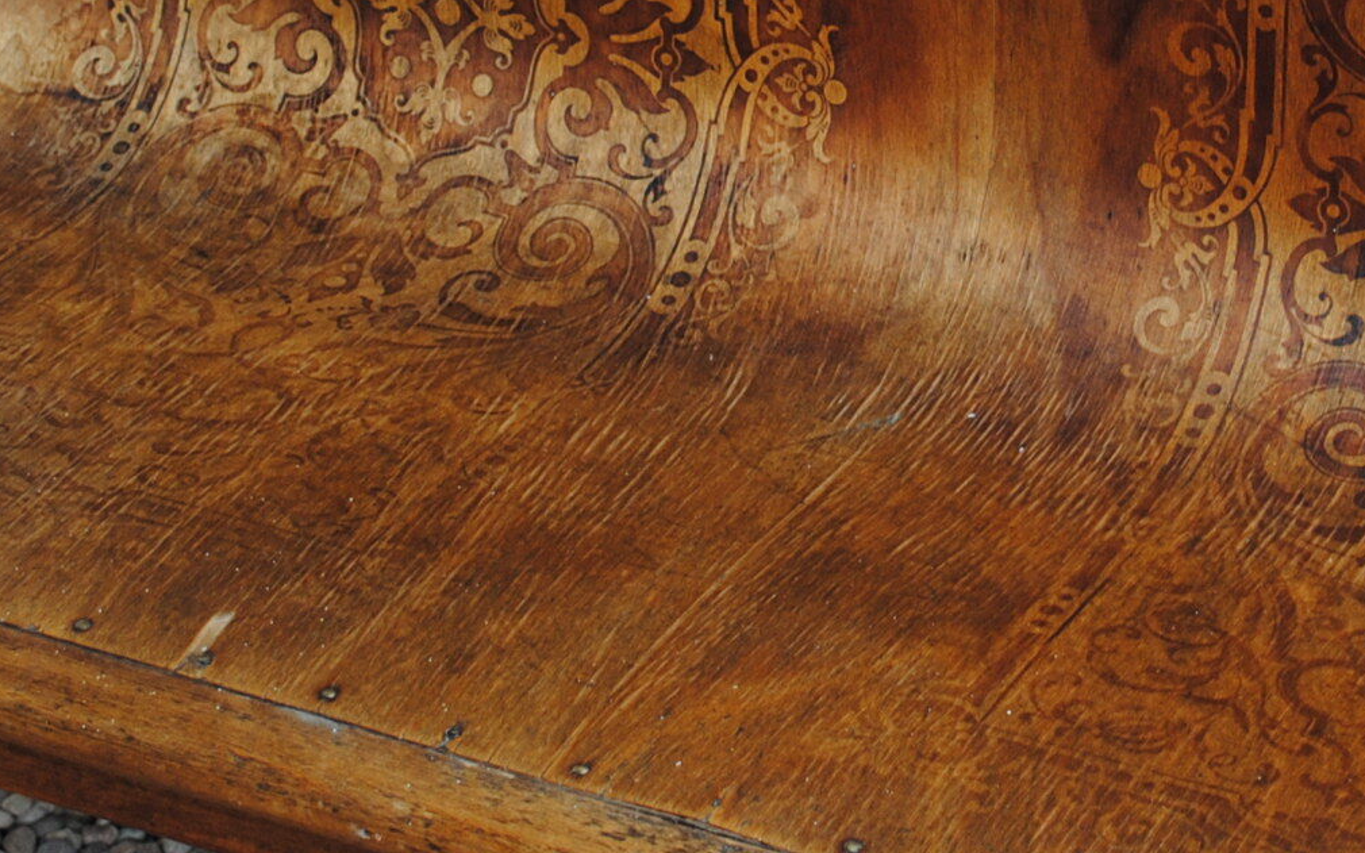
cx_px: 910
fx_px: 4575
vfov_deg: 10.6
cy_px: 91
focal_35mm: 123
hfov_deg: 16.9
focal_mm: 28
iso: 200
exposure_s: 1/80
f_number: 4.5
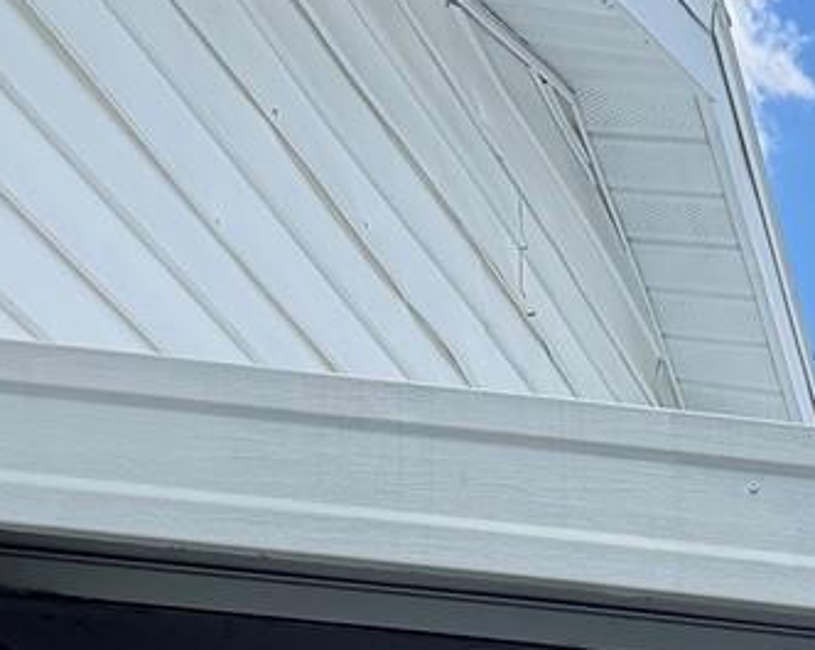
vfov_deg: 12.3
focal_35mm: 113
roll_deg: -0.2
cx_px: 1470
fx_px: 2723
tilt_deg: +3.8
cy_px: 1224
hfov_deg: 14.8
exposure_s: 1/3425
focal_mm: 6.76
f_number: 1.78
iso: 100
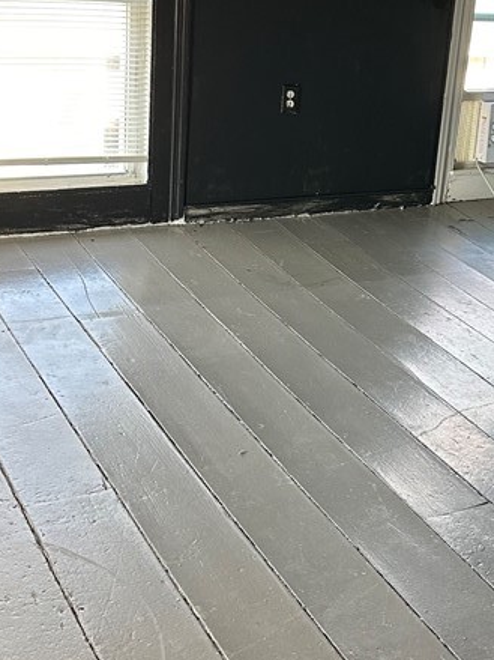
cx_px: 398
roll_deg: -6.2
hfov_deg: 25.6
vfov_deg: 34.2
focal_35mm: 56
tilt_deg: -19.1
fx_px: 1066
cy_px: 262
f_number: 1.78
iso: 200
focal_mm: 6.86
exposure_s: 1/121
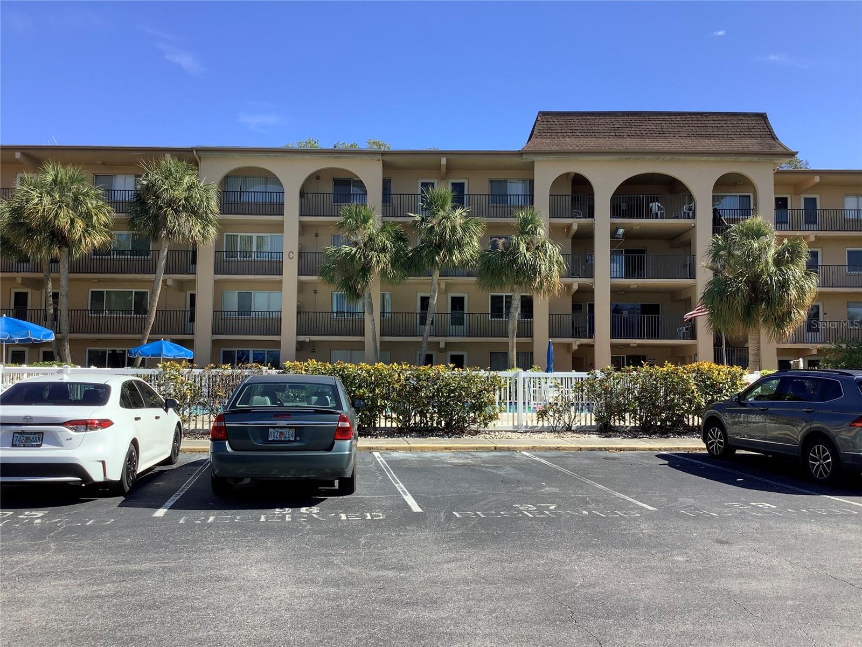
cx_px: 431
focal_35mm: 31
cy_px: 324
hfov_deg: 58.4
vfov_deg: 45.4
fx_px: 772
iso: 25
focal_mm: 3.3
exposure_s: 1/754
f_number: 2.4
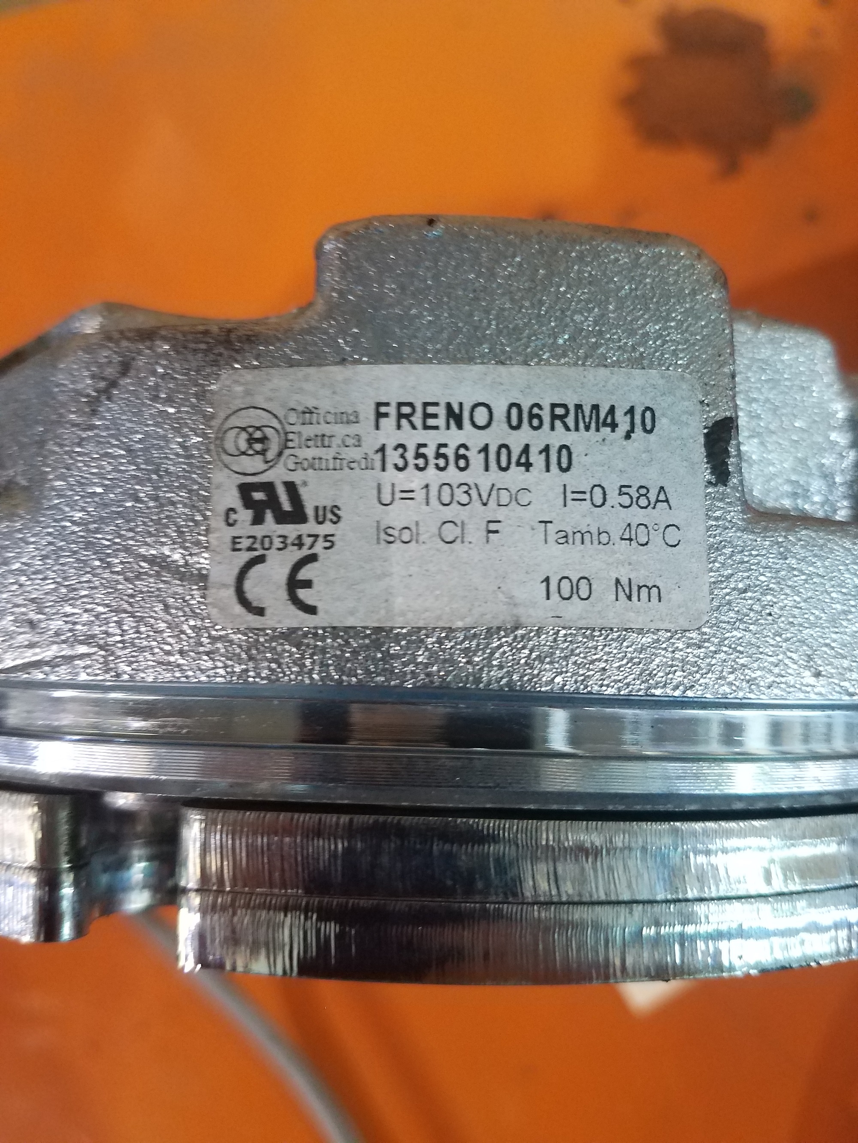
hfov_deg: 53.1
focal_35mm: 26
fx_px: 859
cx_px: 429
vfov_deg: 67.3
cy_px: 572
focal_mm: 4.2
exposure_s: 1/30
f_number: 1.7
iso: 160
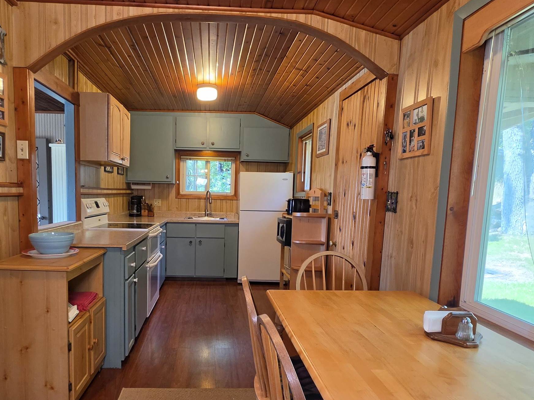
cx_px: 216
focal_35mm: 23
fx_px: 355
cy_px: 244
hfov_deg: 73.2
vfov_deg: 58.3
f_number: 1.9
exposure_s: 1/120
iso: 125
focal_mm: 2.2
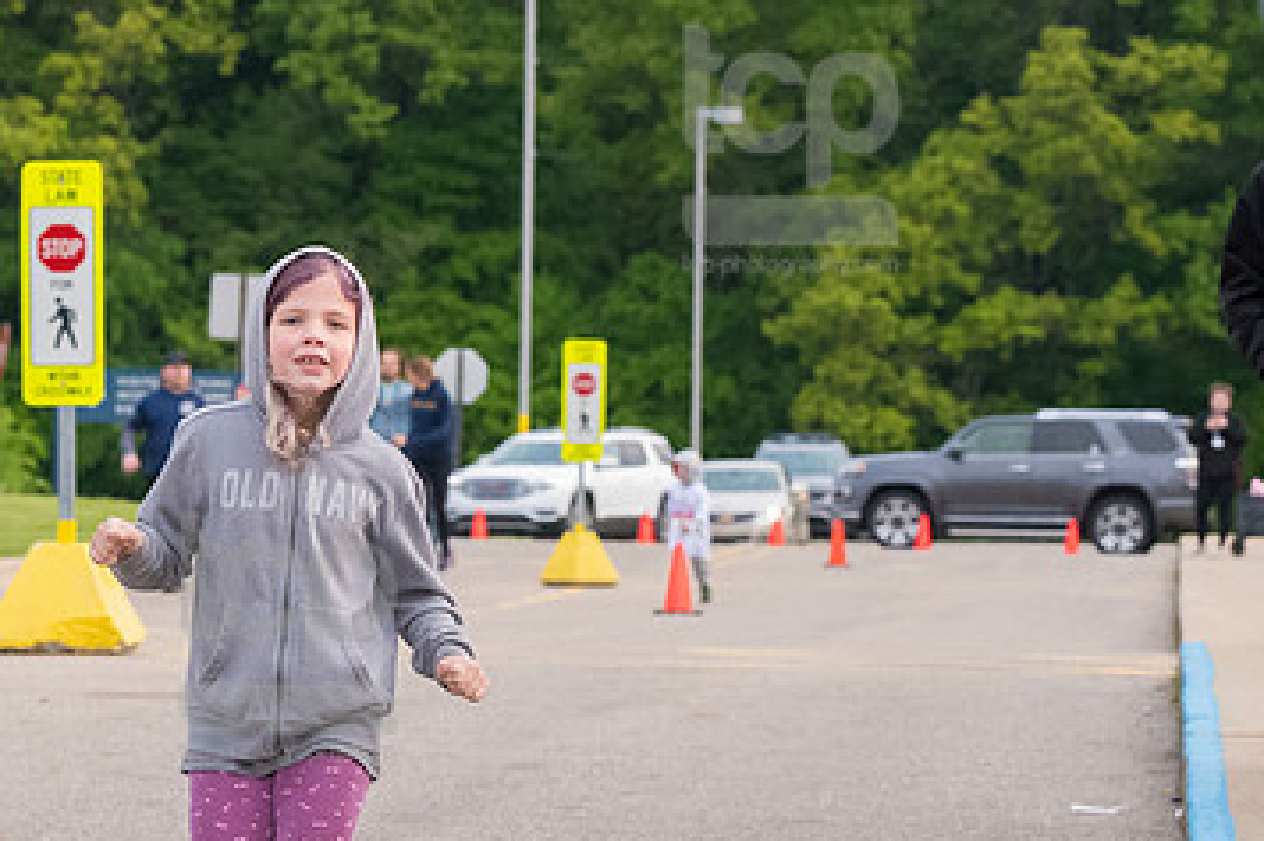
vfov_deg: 5.1
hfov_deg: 7.7
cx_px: 288
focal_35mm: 269
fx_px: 9440
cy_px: 639
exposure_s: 1/1250
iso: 3200
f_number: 7.1
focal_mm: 110
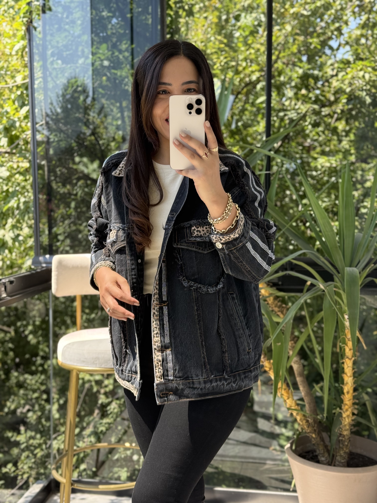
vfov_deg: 39.7
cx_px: 188
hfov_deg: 30.3
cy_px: 252
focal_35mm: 48
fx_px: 697
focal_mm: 6.76
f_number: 1.78
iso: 80
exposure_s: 1/368
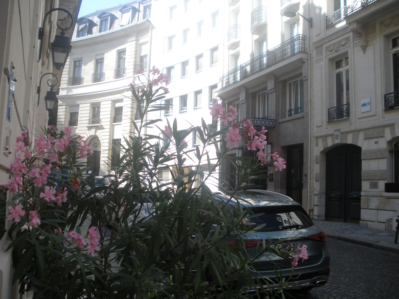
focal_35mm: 36
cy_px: 150
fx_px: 415
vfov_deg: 39.7
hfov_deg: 51.4
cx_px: 200
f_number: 3.5
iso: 64
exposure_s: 1/188
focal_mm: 6.3
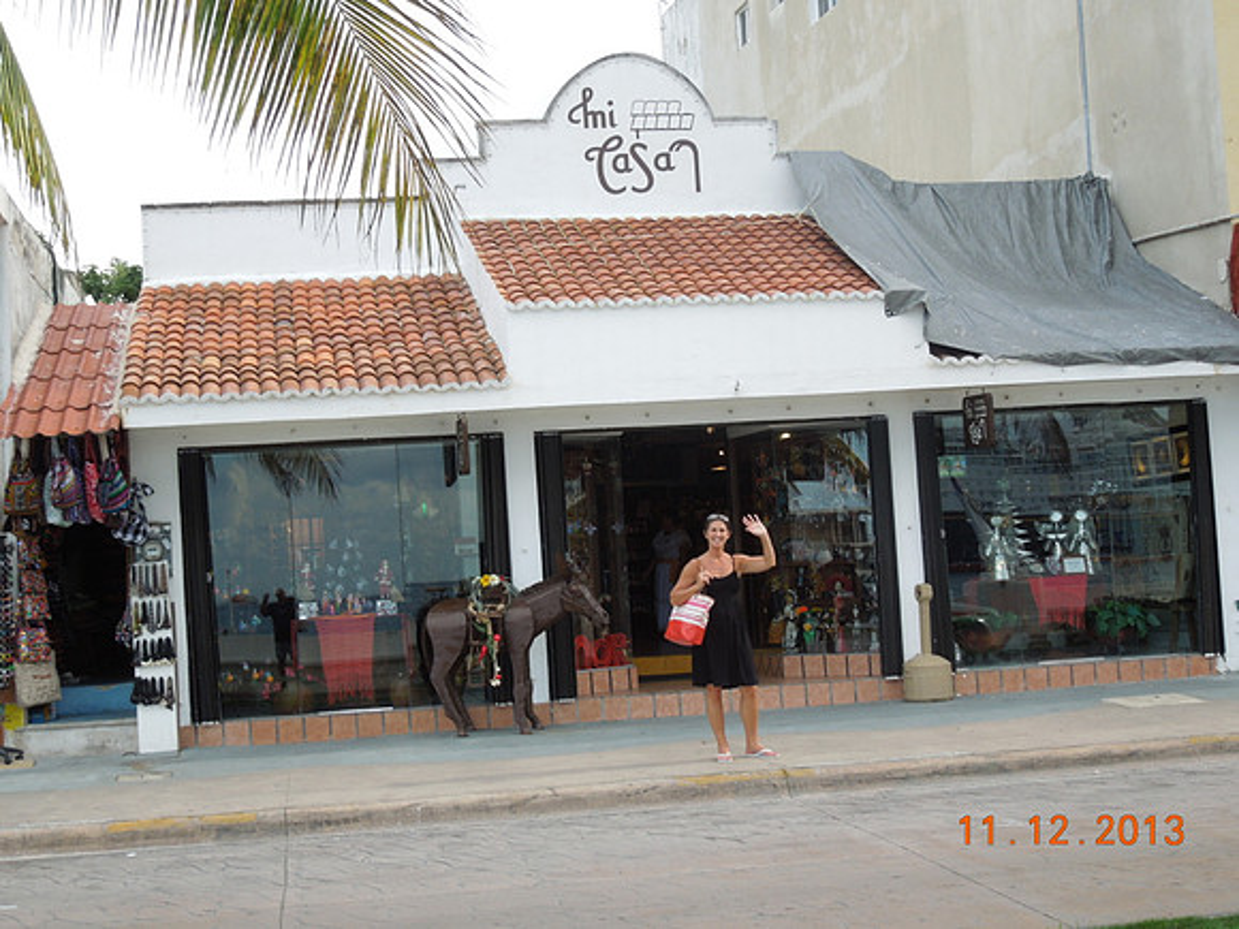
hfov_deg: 35.5
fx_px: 1933
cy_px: 464
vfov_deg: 27.0
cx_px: 620
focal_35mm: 54
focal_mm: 9.8
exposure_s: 1/200
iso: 100
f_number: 4.2
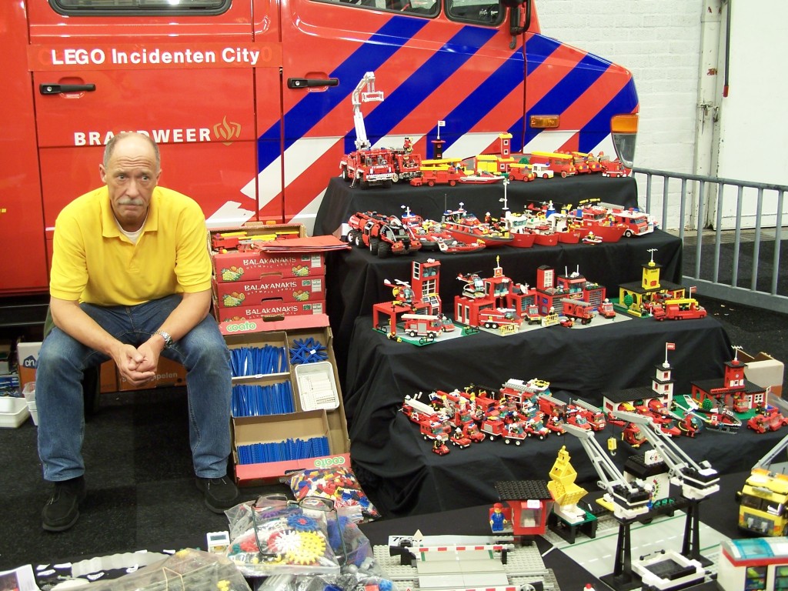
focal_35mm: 43
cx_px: 394
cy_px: 296
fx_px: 979
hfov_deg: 43.9
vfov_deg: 33.6
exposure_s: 1/2
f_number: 2.9
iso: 80
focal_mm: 7.1
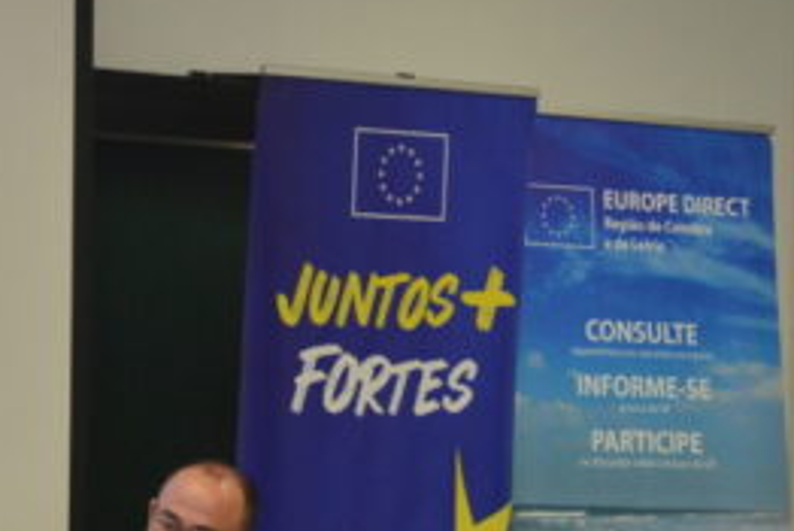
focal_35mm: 143
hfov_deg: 13.7
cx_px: -291
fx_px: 3156
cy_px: 349
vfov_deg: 9.6
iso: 2500
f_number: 5
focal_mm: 50
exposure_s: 1/100
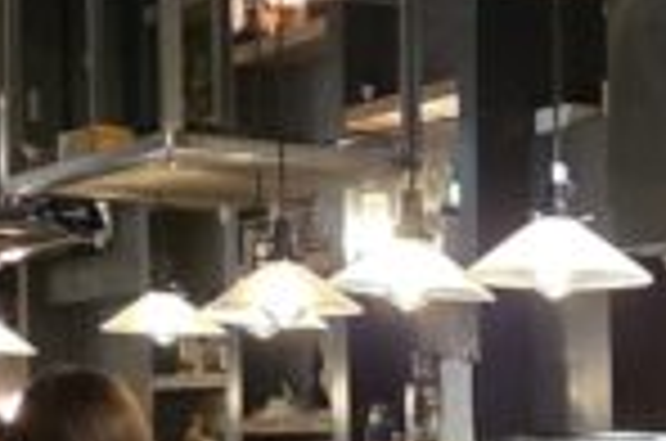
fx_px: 3064
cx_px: 1472
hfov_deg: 10.9
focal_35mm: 166
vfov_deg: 7.9
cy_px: 837
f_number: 1.7
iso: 2000
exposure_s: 1/100
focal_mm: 6.25
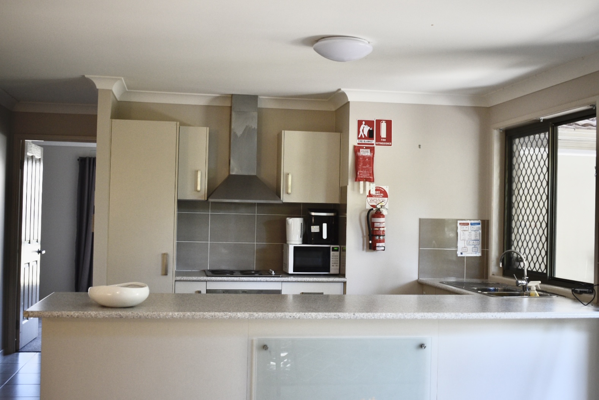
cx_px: 300
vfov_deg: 31.9
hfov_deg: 46.4
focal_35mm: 42
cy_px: 200
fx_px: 699
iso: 560
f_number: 4.2
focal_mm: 28
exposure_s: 1/60
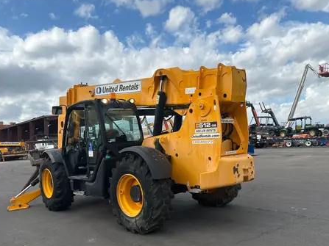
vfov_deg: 44.1
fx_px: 304
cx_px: 180
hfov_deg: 56.7
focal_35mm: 32
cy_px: 123
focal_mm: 5.7
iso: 50
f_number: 1.5
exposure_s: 1/5319
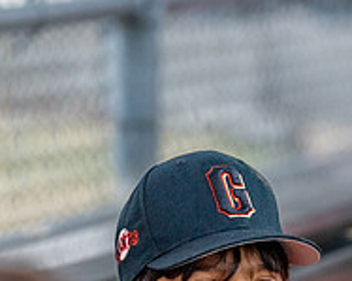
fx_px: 4743
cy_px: 347
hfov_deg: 4.2
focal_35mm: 456
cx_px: 229
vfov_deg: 3.4
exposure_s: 1/400
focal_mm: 130
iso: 2000
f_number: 2.8
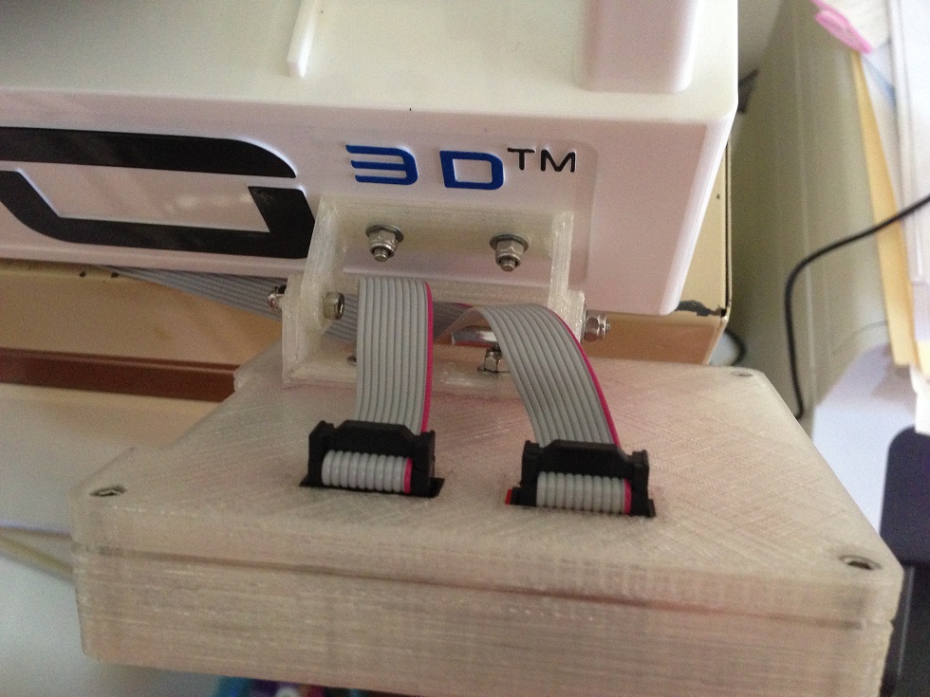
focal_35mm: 33
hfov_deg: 55.4
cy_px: 348
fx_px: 887
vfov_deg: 42.9
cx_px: 465
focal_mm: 4.12
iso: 320
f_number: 2.4
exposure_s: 1/20
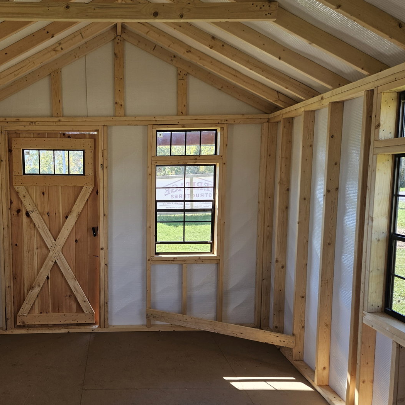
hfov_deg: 51.2
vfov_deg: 52.4
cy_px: 223
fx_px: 410
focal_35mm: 31
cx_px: 122
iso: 50
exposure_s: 1/207
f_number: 1.8
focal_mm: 5.4
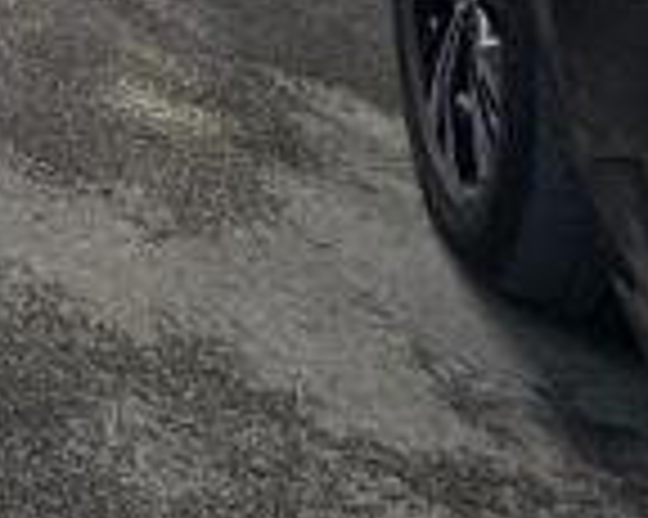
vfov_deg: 11.1
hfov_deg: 11.1
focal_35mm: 97
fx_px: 1859
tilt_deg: -3.8
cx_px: -1350
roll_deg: -2.0
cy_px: -964
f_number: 2.2
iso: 64
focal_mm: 2.22
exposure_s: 1/313
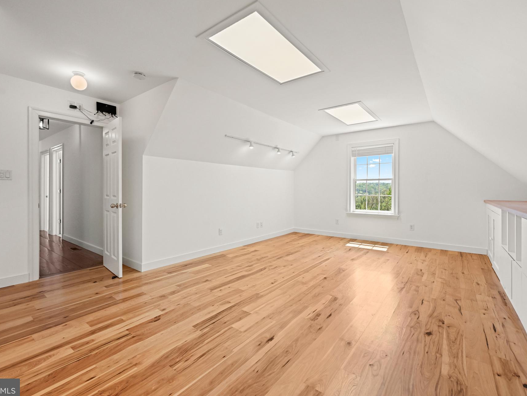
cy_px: 192
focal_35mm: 16
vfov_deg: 78.1
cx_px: 265
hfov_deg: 94.5
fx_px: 244
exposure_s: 1/125
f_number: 6.3
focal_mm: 14
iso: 640
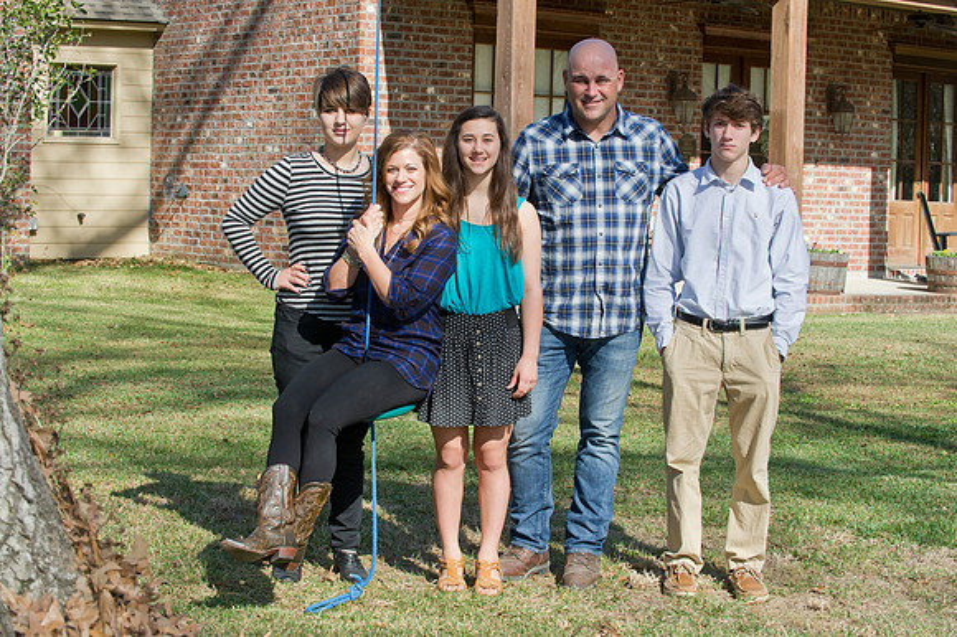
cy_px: 318
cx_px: 478
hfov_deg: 26.0
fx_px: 2072
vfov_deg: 17.5
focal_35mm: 78
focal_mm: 78
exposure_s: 1/250
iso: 400
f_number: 9
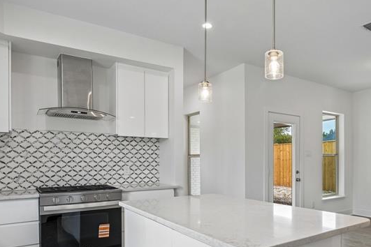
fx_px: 278
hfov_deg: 66.1
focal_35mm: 27
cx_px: 238
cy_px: 164
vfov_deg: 47.2
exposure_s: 1/80
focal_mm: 14
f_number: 8
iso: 400
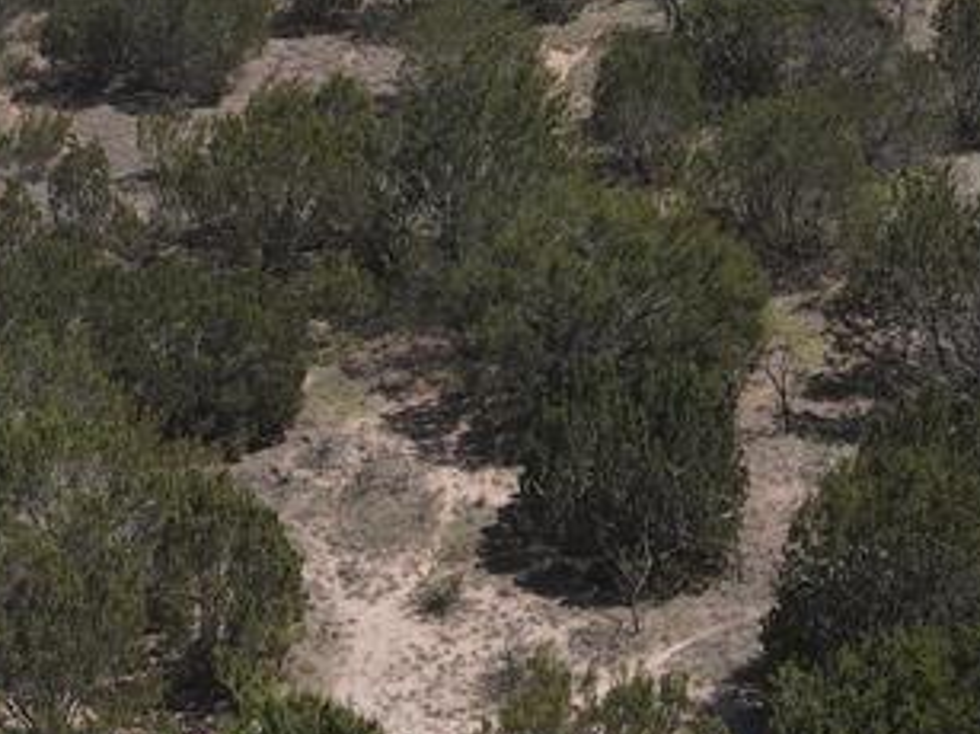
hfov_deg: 24.4
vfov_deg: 17.4
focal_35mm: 80
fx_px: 2264
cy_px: -191
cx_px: 517
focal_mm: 4.5
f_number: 2.8
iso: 100
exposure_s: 1/800
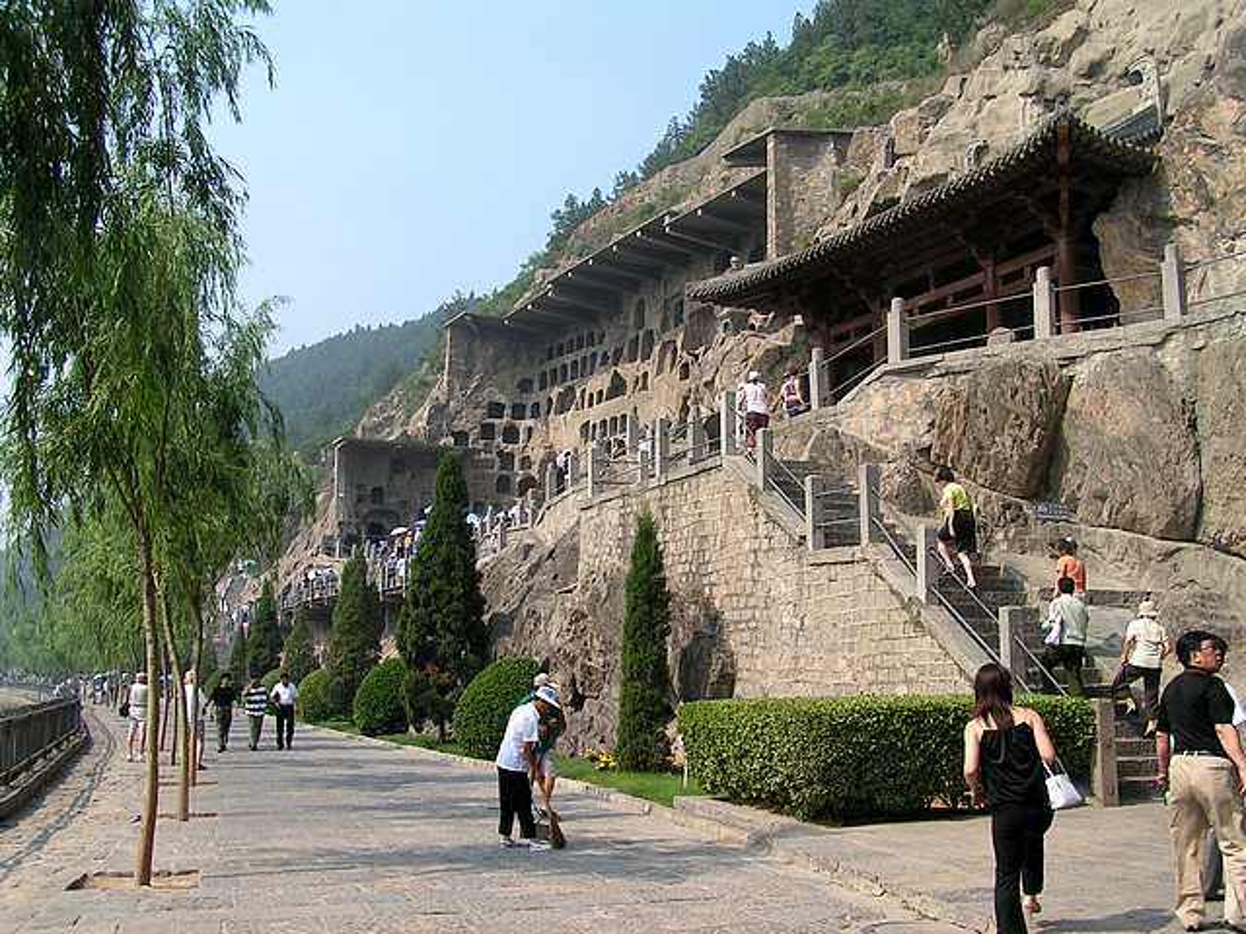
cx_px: 623
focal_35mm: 38
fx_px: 1368
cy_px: 467
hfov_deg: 49.0
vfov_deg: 37.7
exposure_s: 1/400
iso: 50
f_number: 5.6
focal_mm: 5.8
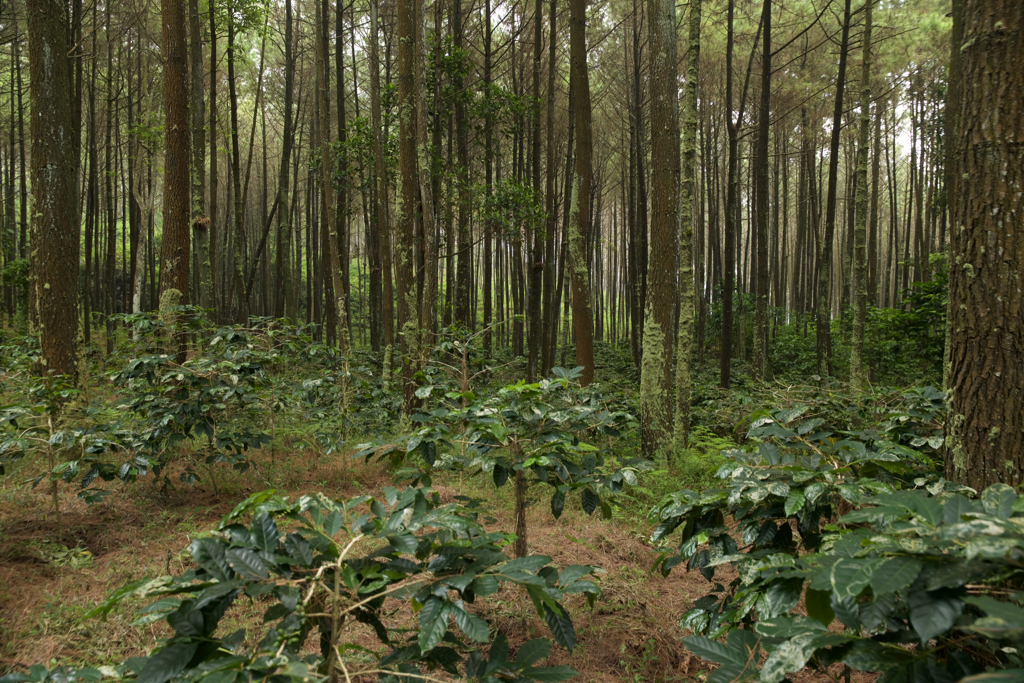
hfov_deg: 73.8
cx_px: 512
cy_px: 342
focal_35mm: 24
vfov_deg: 53.1
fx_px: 683
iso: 800
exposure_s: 1/30
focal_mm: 24
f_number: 4.5
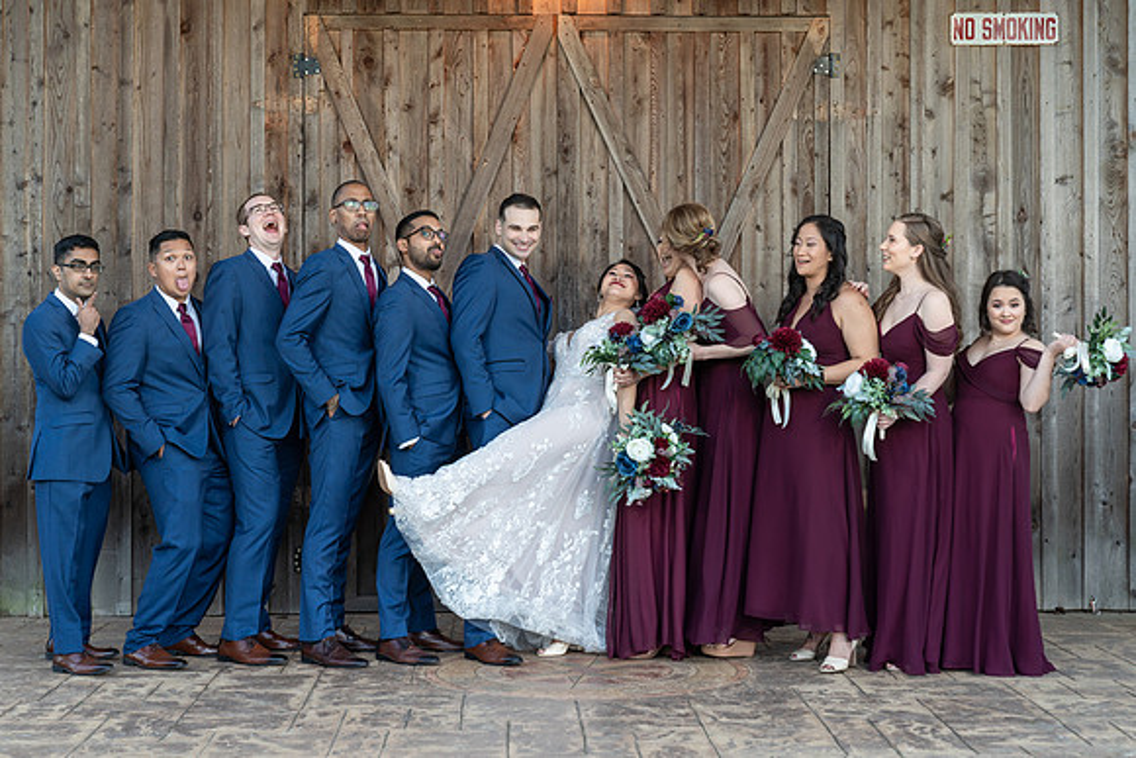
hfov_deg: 32.1
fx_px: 1976
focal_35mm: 63
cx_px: 555
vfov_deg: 21.7
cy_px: 351
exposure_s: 1/250
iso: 250
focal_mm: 58
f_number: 4
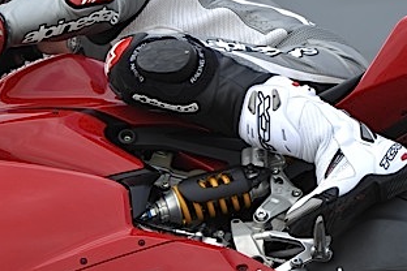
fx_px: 19580
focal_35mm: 1732
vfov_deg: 0.8
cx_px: 201
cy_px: 184
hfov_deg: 1.2
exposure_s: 1/250
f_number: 5.6
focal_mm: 600
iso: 100
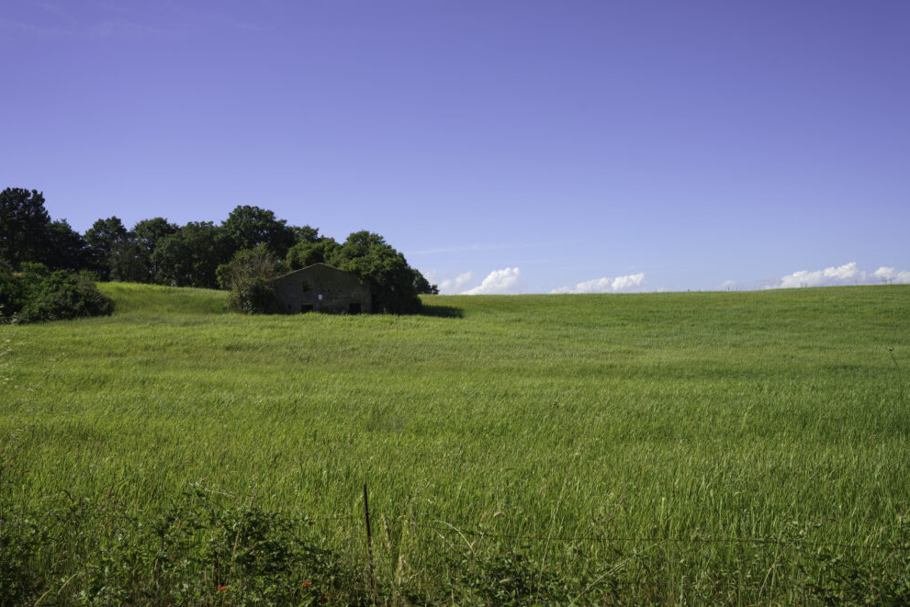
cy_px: 305
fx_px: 786
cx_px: 445
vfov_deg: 42.2
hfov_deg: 60.1
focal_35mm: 31
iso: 100
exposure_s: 1/320
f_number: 8
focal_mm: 30.1
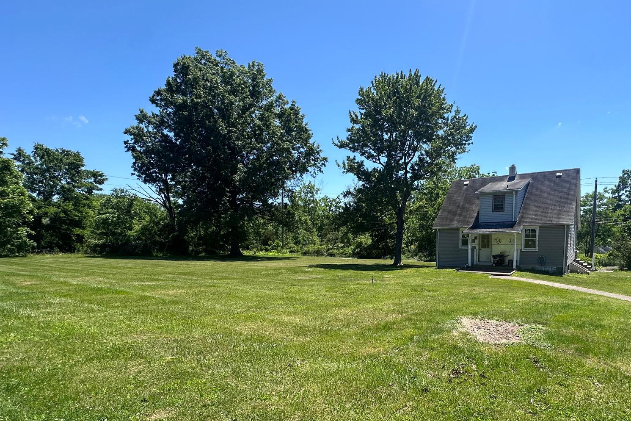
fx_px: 351
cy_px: 282
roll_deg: +0.1
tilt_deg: -7.8
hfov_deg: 82.2
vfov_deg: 60.4
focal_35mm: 20
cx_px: 400
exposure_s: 1/1135
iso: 40
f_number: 2.2
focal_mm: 2.22
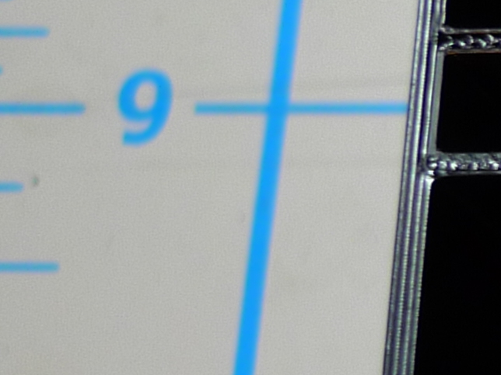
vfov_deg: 10.9
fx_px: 1968
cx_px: 1207
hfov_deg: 11.8
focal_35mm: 136
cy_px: 231
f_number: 2
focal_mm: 5.1
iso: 100
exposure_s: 1/60
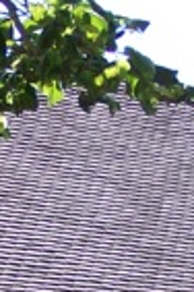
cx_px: -87
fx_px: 2190
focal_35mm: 271
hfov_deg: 5.0
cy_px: 410
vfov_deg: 7.5
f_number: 2.8
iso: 64
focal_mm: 7.6
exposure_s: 1/500
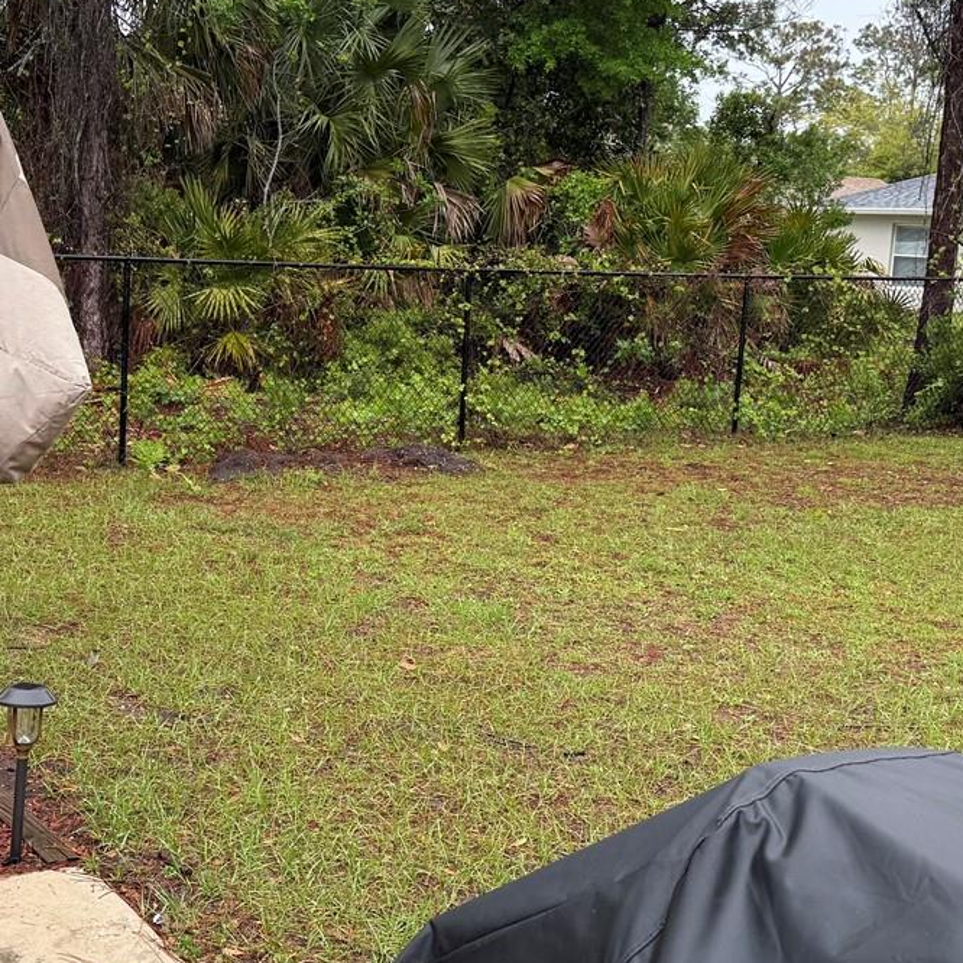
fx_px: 1605
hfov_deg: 33.1
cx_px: 324
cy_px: 432
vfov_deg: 33.4
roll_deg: -2.4
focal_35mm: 51
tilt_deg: -7.2
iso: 160
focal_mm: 6.76
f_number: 1.78
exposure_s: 1/218
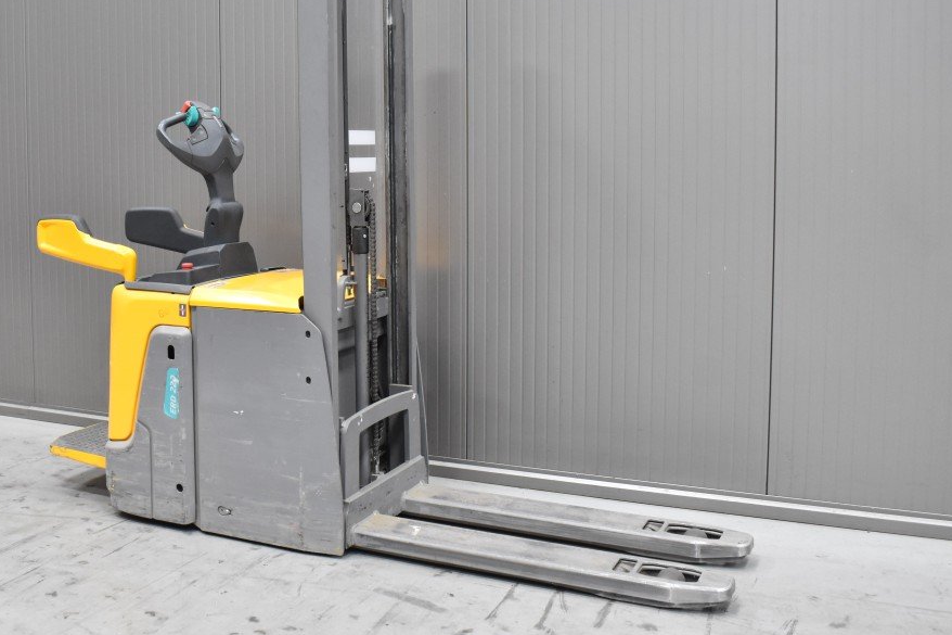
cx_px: 331
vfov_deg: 32.5
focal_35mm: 41
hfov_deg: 46.8
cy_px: 245
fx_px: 1084
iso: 1600
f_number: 5
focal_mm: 20
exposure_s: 1/40
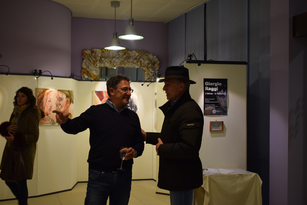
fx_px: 435
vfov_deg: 26.5
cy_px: 102
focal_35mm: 51
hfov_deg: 38.9
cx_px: 154
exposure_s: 1/60
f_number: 4.5
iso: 720
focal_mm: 34
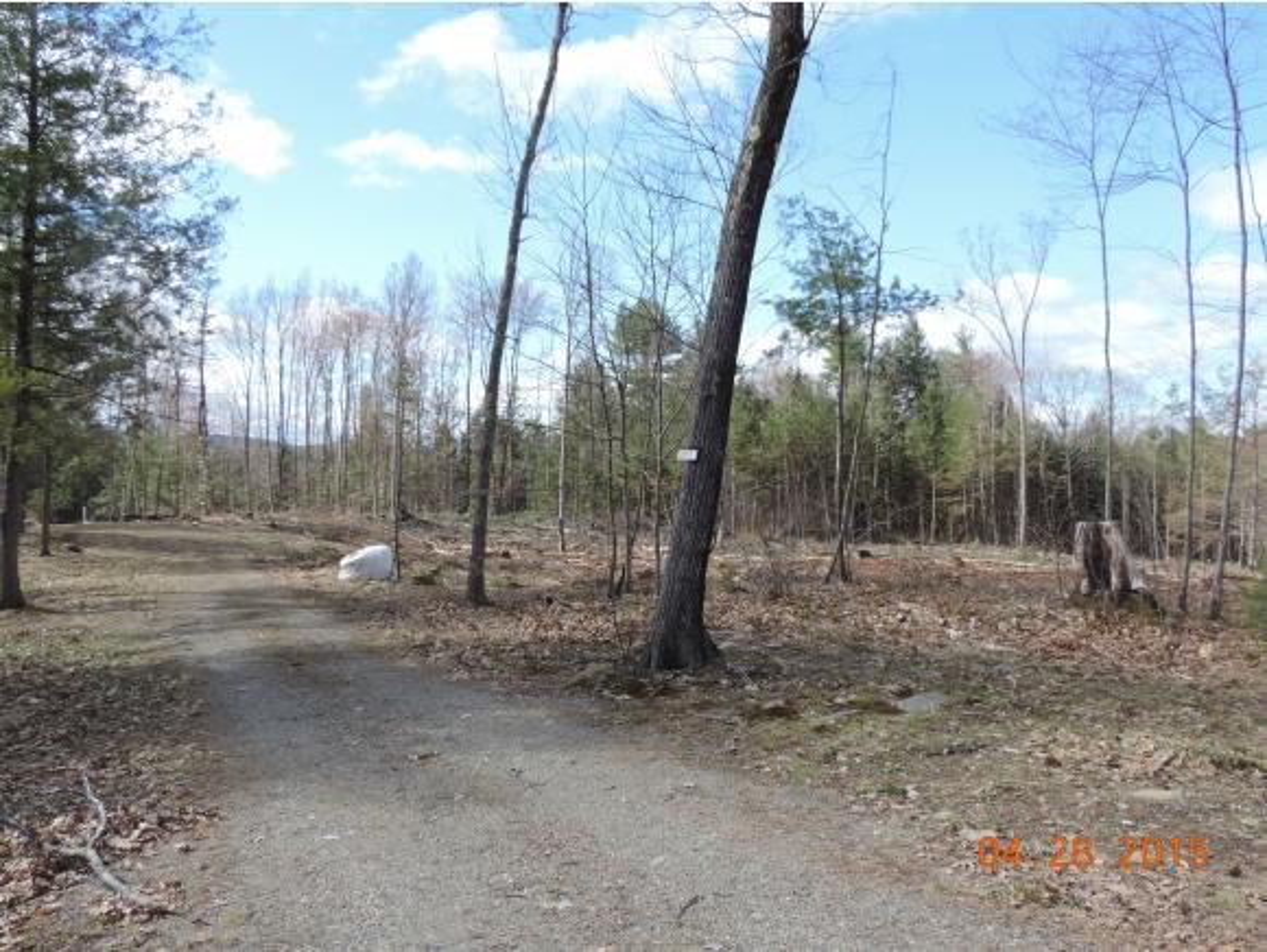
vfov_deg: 46.9
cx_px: 634
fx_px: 1099
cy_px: 476
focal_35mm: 30
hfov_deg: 59.9
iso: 80
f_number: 3.1
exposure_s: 1/400
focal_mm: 5.3
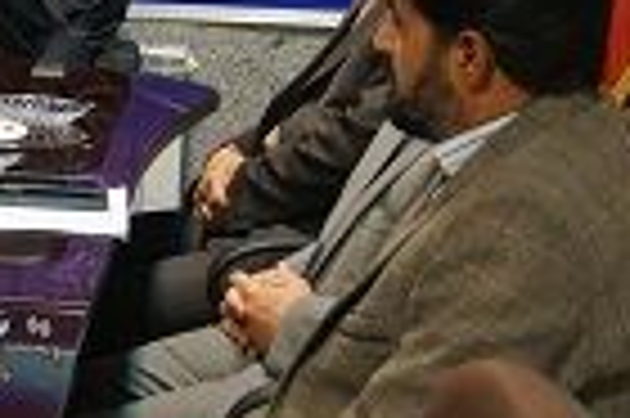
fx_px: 2255
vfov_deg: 10.6
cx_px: -252
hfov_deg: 15.0
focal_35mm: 129
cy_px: 72
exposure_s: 1/80
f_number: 4.5
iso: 3200
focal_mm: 24
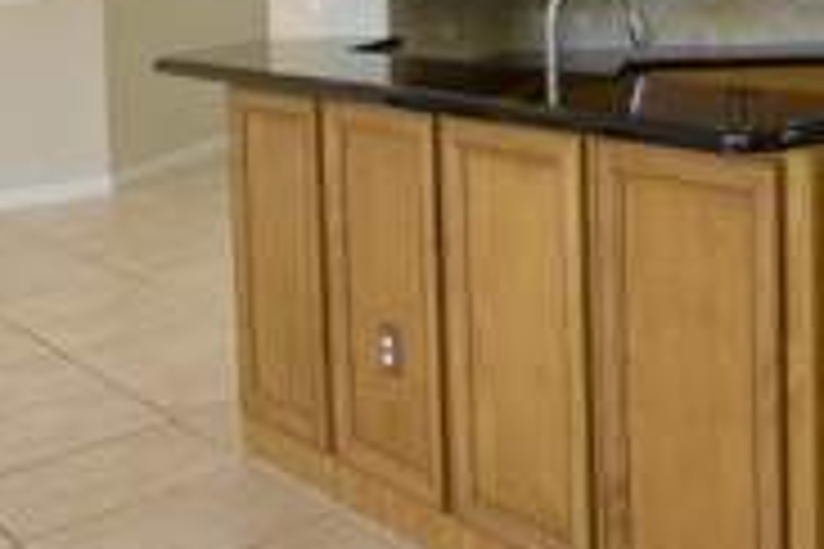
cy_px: 4
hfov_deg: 35.1
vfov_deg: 29.1
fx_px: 991
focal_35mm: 43
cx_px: 1004
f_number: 4
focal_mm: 11
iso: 800
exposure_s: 1/160
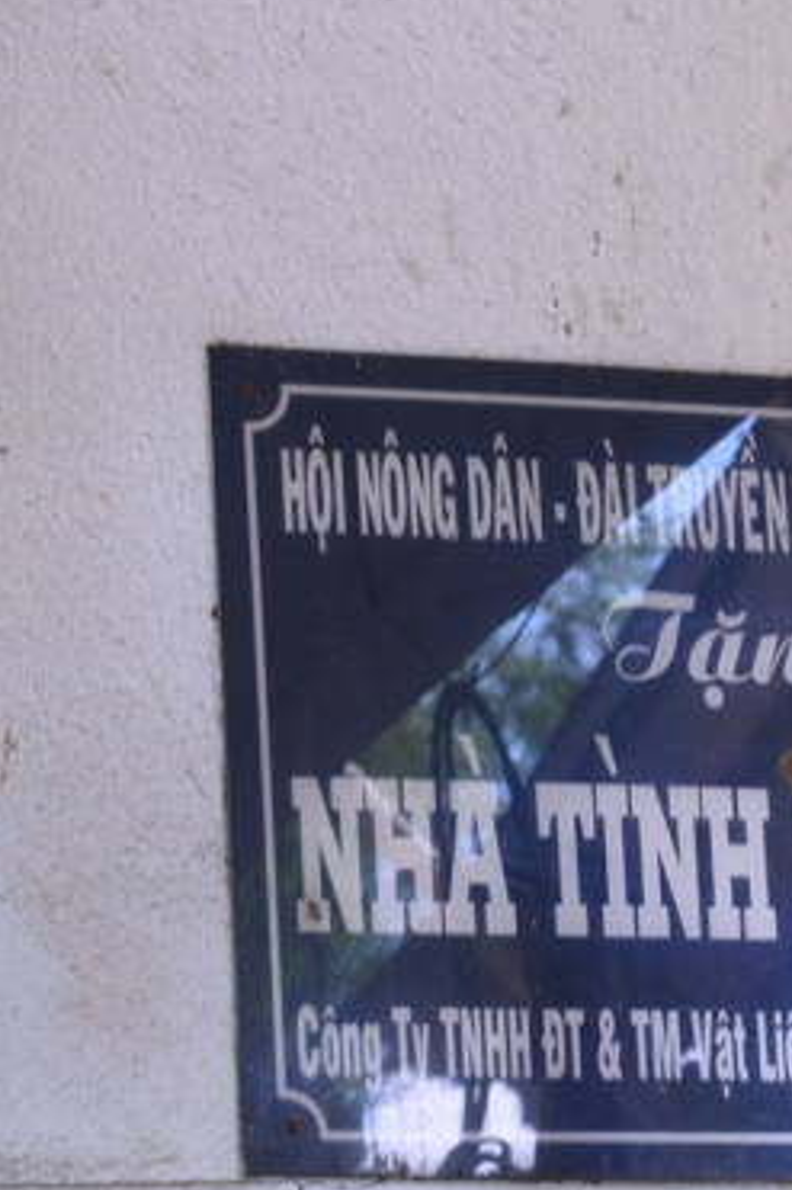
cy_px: 616
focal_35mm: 196
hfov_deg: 7.0
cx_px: 782
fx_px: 6474
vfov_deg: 10.5
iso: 1250
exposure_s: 1/40
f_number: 10
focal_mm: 112
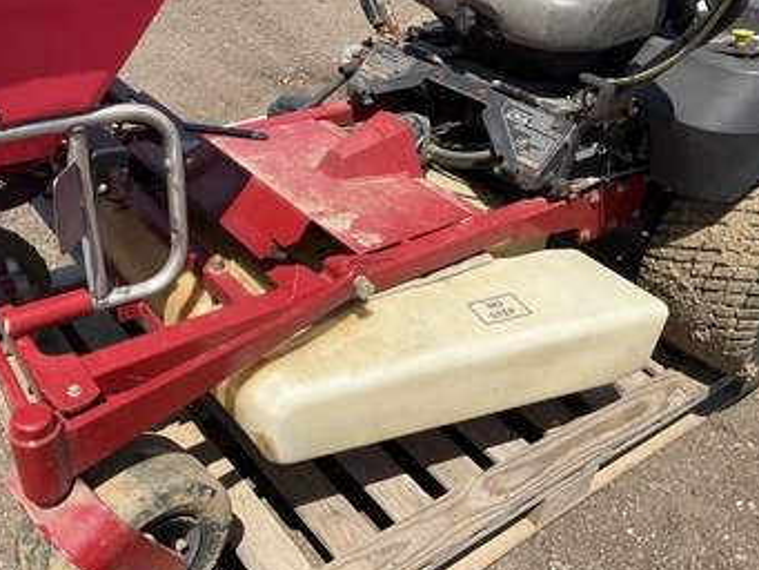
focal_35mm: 34
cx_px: 347
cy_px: 294
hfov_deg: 53.9
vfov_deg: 41.8
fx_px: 746
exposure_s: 1/2320
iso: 25
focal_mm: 3
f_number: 1.8
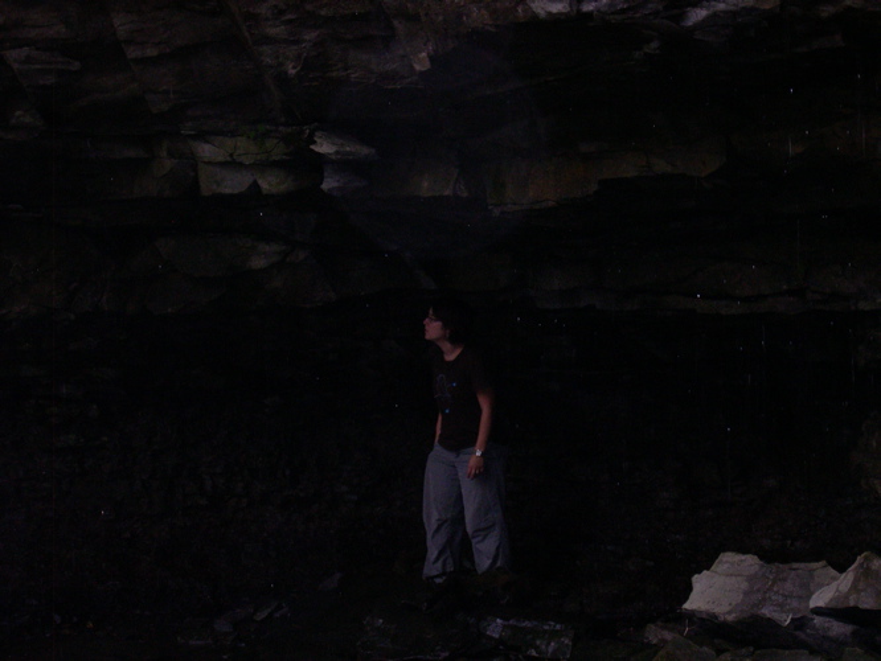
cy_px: 330
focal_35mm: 114
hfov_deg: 17.3
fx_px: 2902
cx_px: 440
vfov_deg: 13.0
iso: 400
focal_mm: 24
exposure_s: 1/60
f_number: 4.9
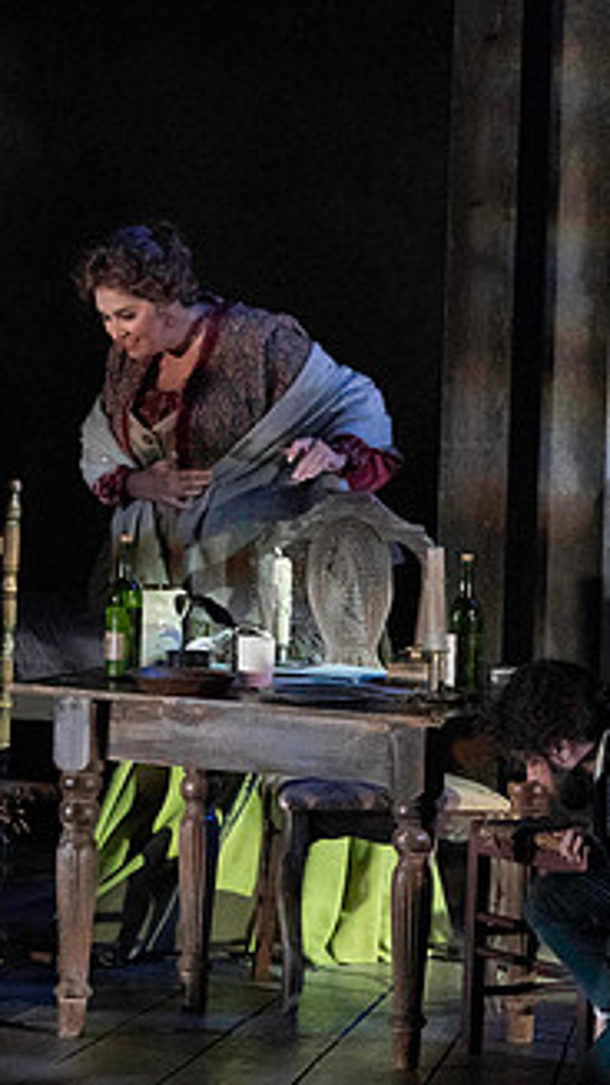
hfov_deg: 2.1
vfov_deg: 3.8
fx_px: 16530
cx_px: 583
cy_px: 552
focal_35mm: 575
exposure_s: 1/320
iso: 16000
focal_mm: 309
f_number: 8
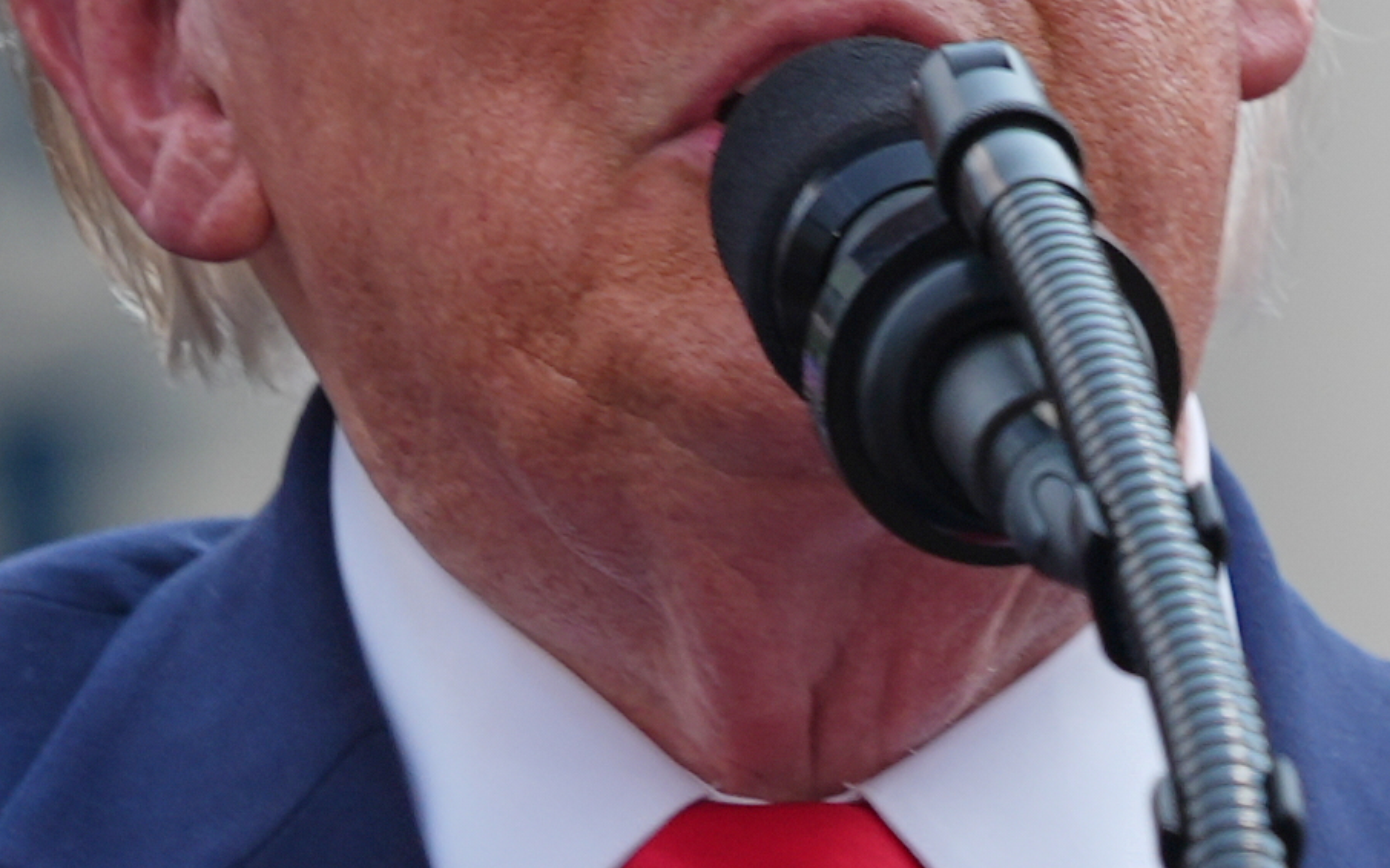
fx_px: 75565
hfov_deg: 1.1
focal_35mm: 1995
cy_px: 761
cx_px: 772
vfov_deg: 0.7
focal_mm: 300
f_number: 4
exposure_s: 1/640
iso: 125
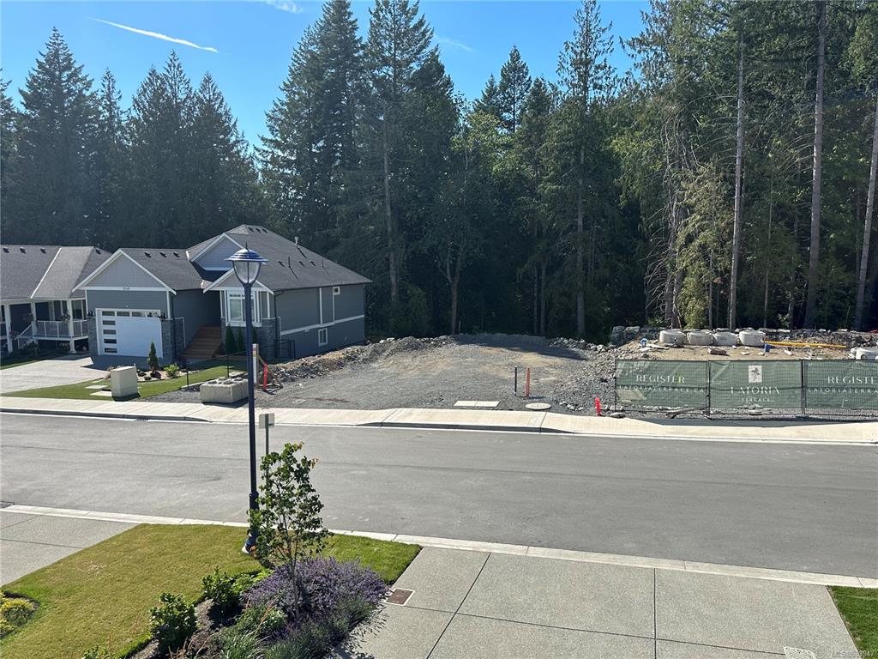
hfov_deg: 71.6
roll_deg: +0.4
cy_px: 330
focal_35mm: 24
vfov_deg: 56.8
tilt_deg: -7.9
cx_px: 439
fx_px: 609
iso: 80
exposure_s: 1/3717
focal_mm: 6.86
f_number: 1.78
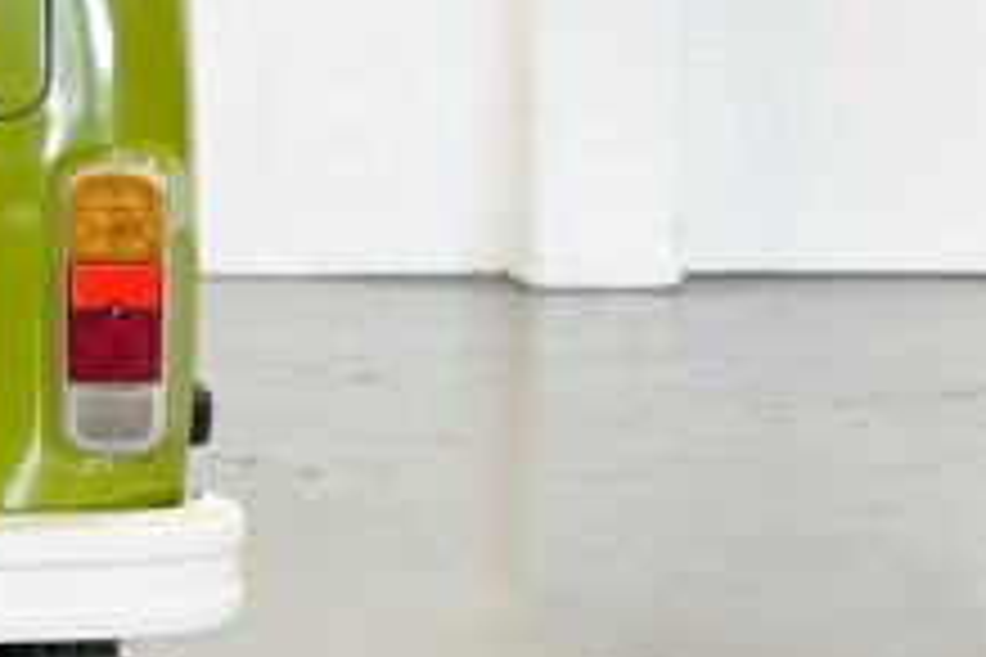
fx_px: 3998
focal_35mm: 146
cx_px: -428
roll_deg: -1.0
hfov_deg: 13.4
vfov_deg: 9.4
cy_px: 104
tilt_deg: -4.1
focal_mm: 6.86
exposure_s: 1/102
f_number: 1.78
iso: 125
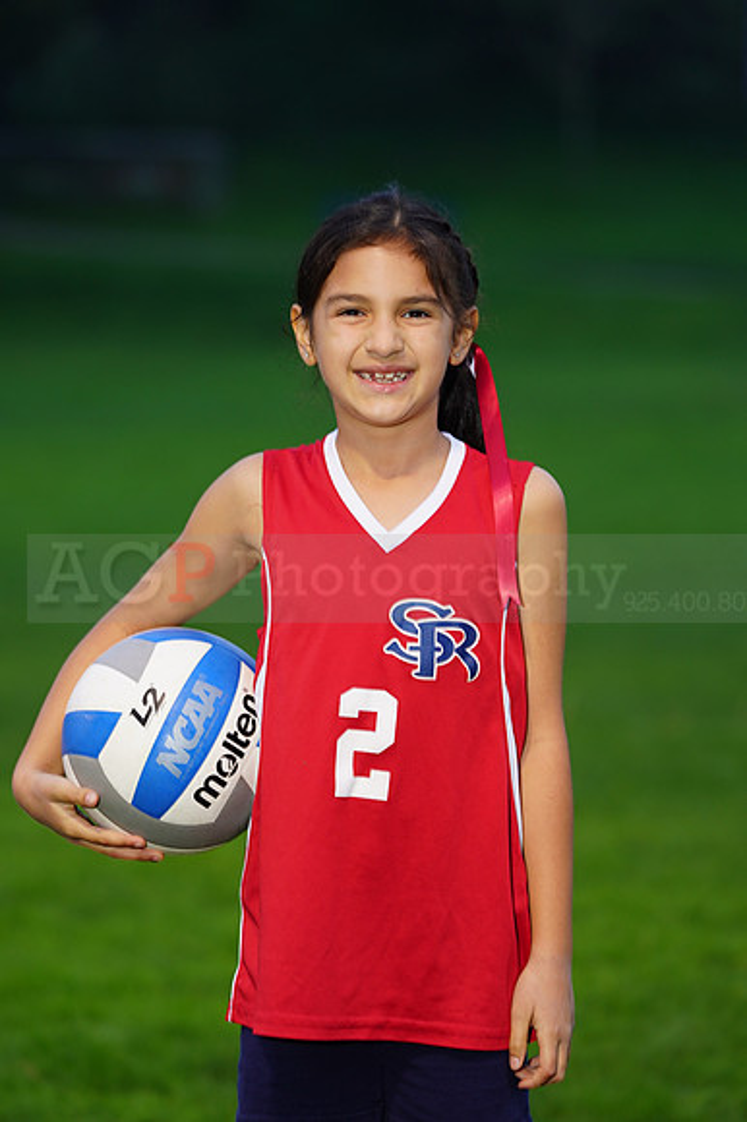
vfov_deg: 9.3
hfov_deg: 6.2
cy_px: 561
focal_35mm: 221
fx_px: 6886
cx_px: 374
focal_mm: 221
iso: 320
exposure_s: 1/20
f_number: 5.6
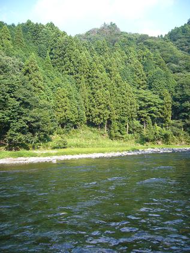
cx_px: 95
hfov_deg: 40.7
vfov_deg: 52.6
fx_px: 256
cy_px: 126
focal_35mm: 35
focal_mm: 5.8
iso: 80
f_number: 2.8
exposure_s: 1/250
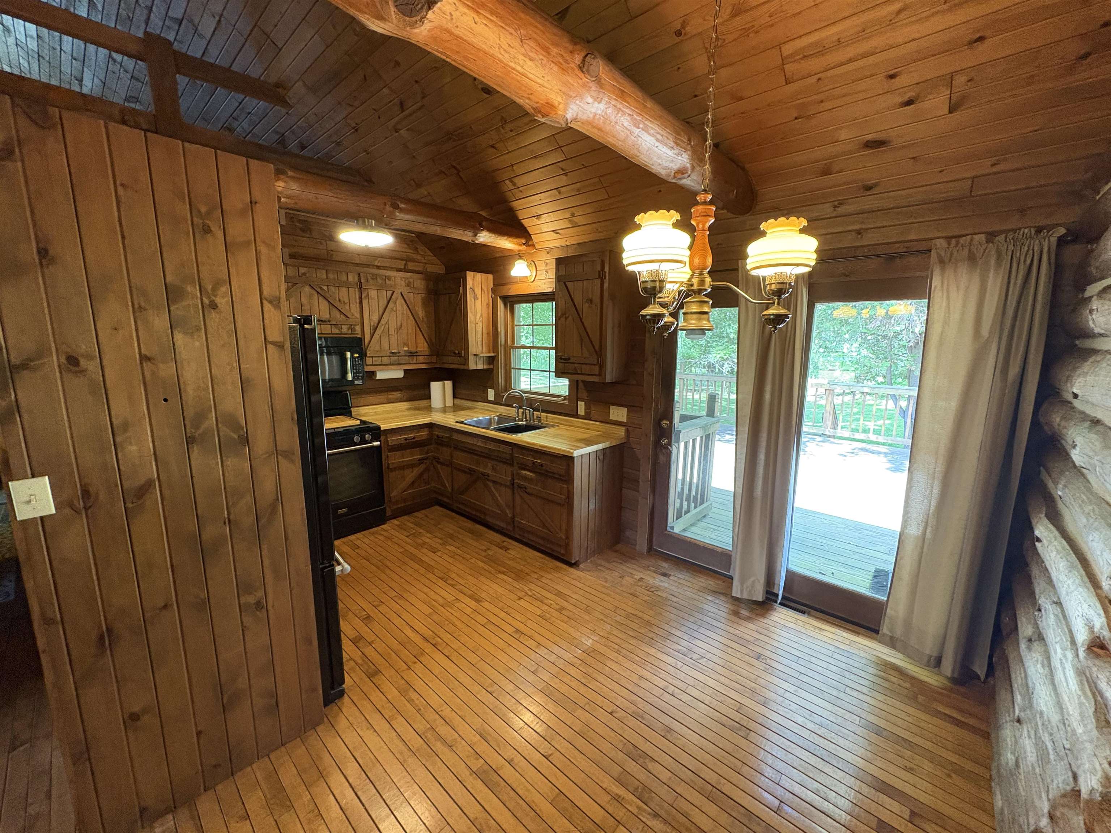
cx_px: 556
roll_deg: -0.7
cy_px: 416
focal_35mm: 14
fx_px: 449
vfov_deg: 85.7
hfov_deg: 102.1
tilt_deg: -9.5
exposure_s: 1/60
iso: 500
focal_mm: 2.22
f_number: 2.2
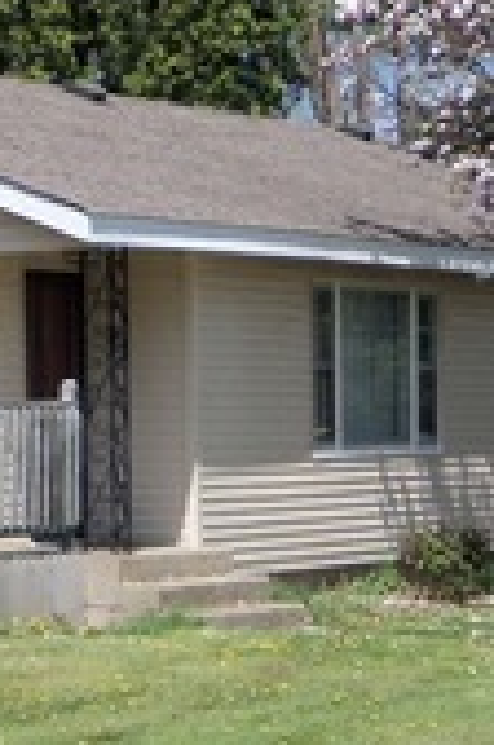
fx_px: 3100
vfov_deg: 13.7
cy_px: 507
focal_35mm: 150
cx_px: -534
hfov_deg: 8.6
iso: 64
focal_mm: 6.8
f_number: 4.3
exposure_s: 1/500
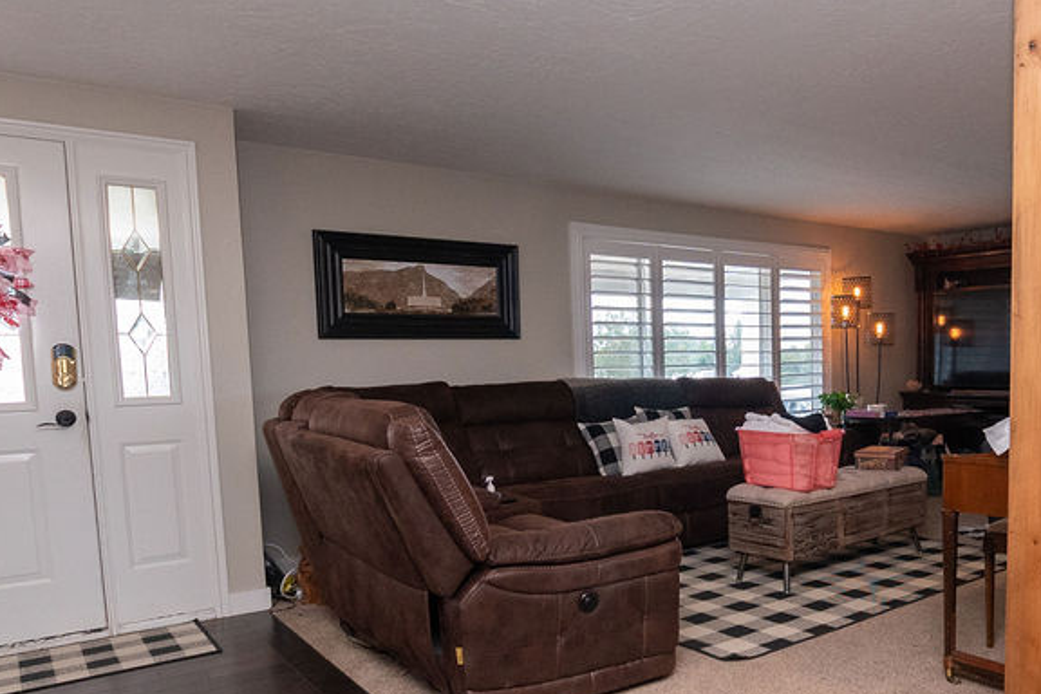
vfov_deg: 45.9
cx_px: 745
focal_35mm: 28
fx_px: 810
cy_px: 440
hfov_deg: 62.7
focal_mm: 10
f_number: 5
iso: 1000
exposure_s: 1/160
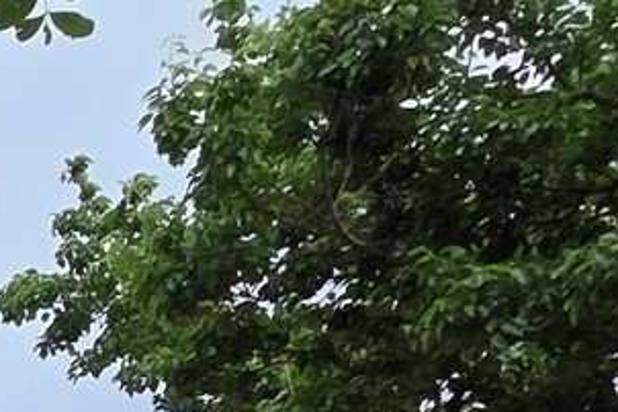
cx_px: -943
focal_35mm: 86
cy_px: 1049
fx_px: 1475
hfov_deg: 14.0
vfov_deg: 12.0
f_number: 2.2
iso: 50
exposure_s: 1/302
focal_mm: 2.2
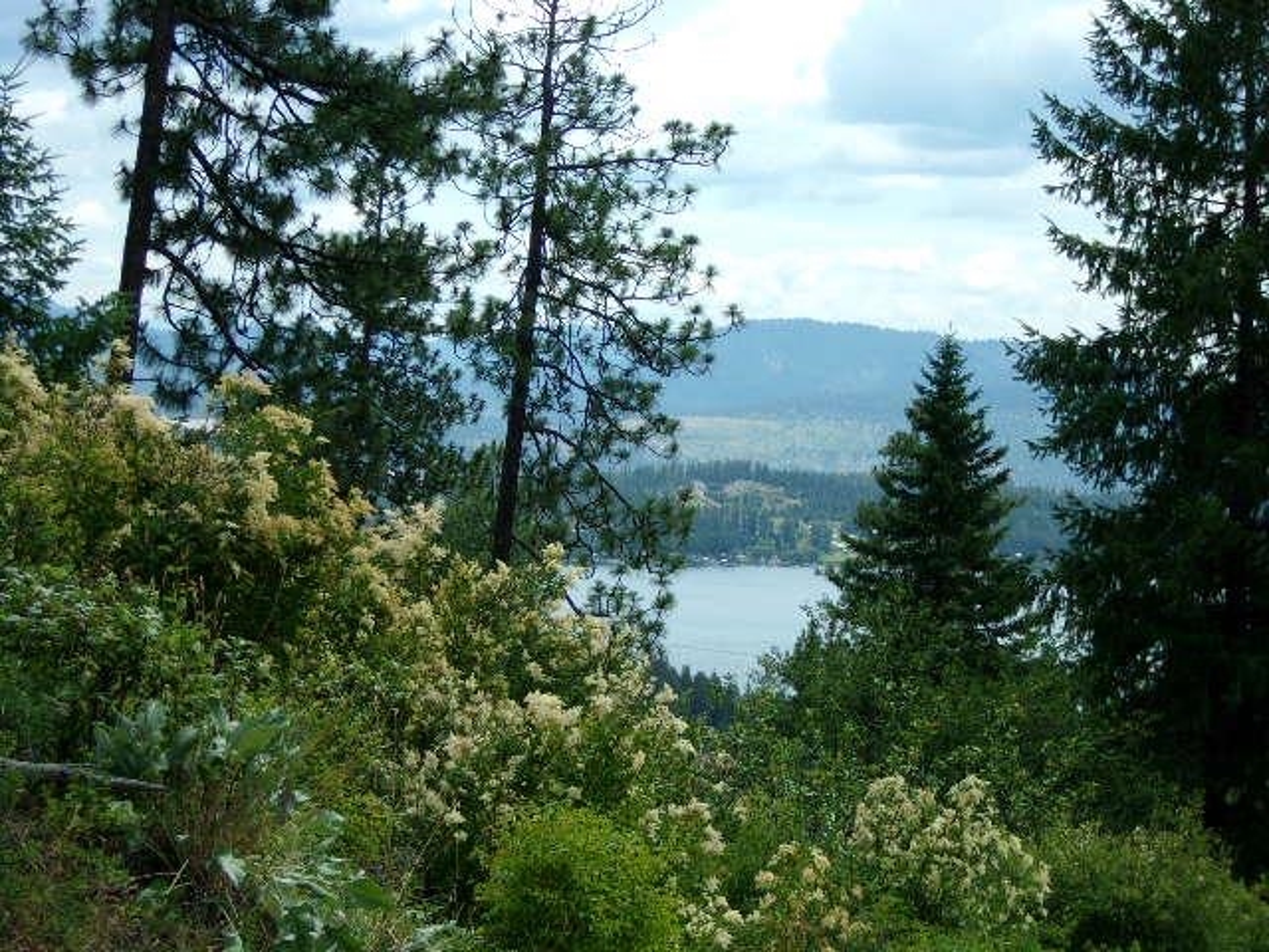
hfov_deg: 18.2
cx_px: 634
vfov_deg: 13.7
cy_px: 476
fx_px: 3959
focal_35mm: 108
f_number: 6.6
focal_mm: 19.6
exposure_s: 1/220
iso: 80
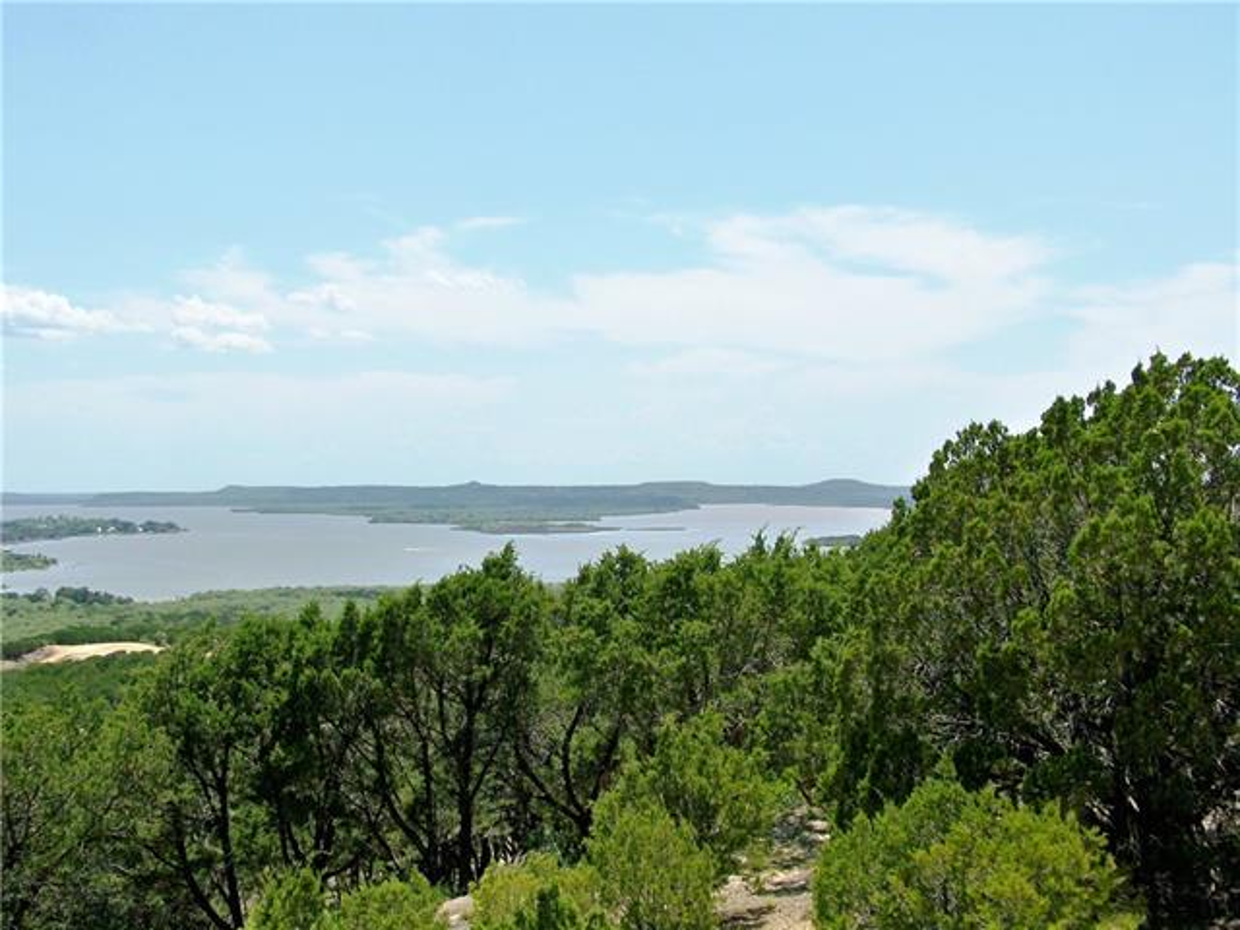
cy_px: 465
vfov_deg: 31.5
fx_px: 1648
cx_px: 620
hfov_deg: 41.2
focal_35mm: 46
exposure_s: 1/800
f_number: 4.5
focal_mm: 9.36
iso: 80
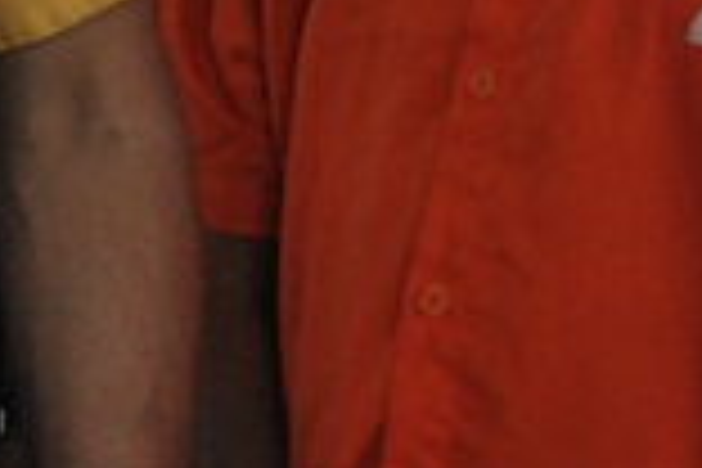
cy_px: -466
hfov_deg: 9.5
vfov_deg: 6.2
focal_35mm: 216
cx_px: 423
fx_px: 4212
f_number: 6.3
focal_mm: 32
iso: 800
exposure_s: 1/500
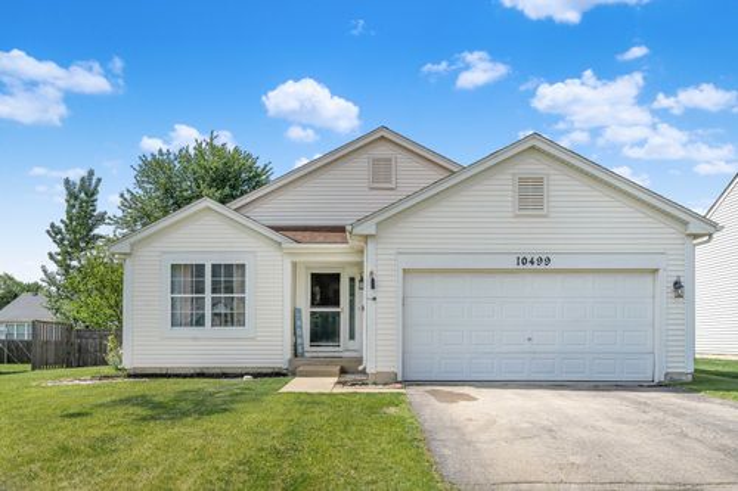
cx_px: 369
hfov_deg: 61.9
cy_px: 246
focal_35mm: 30
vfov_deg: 43.6
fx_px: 615
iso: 640
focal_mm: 30
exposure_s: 1/1600
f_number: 9
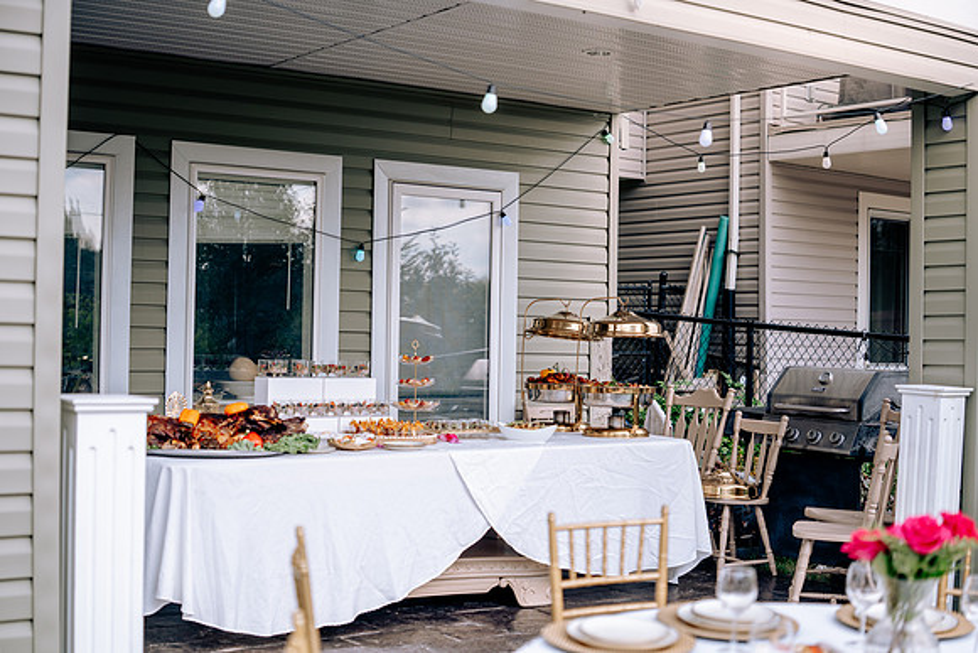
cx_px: 489
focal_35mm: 50
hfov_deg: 39.6
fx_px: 1359
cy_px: 326
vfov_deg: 27.0
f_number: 2
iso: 100
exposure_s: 1/1250
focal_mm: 50
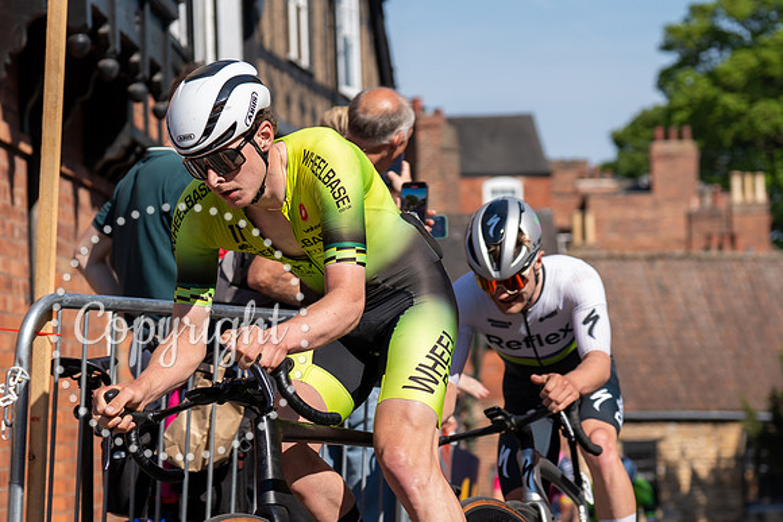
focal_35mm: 129
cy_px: 315
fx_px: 2806
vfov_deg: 10.6
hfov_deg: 15.8
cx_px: 184
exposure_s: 1/1000
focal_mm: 70
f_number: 3.5
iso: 100
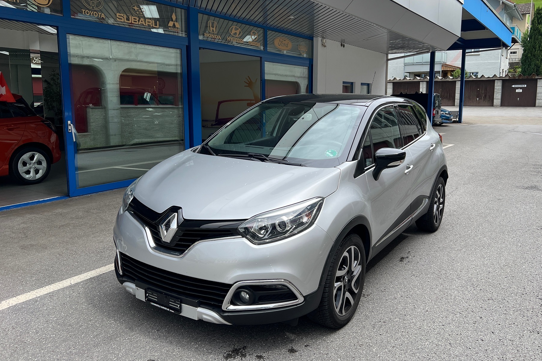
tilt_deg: -8.3
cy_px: 159
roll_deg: +0.8
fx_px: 452
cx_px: 283
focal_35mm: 30
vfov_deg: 43.5
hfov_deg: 61.9
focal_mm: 5.7
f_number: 1.5
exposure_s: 1/1209
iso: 50
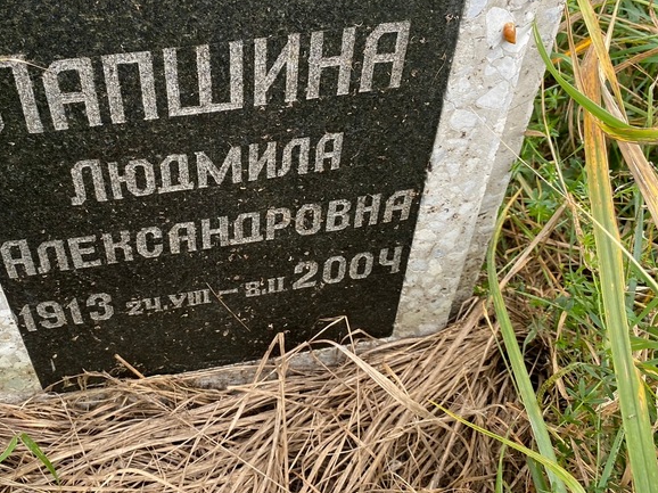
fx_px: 684
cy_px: 182
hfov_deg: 50.6
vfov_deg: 39.3
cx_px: 228
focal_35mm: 36
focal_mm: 4.25
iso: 32
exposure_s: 1/142
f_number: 1.8
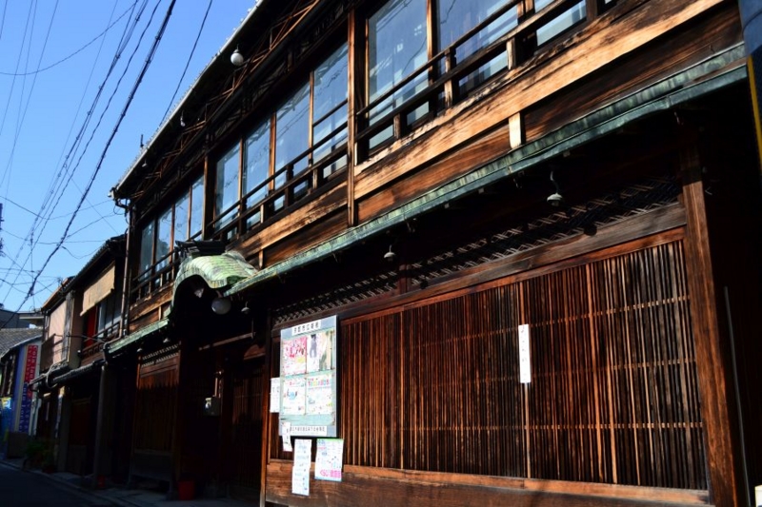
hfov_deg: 57.2
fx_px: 698
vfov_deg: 40.0
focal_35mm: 33
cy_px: 254
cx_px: 381
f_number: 5.6
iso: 100
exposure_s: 1/400
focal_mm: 22
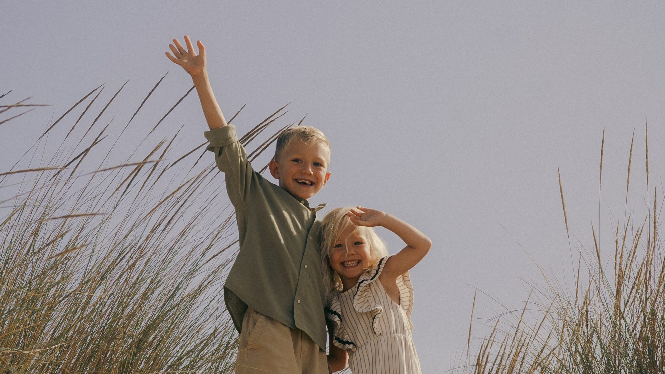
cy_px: 327
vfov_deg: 7.3
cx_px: 334
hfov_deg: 13.0
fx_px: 2927
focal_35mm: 166
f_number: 5
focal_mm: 70
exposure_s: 1/640
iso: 80
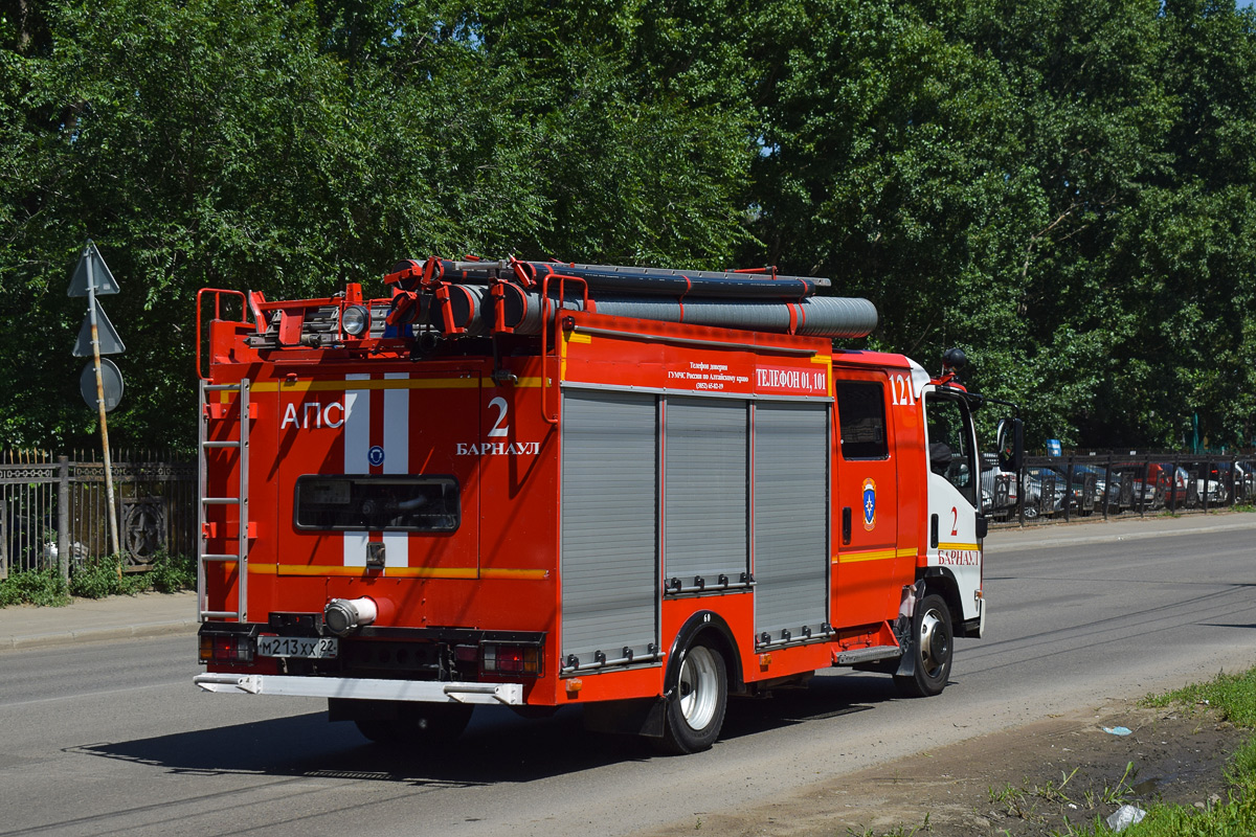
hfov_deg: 33.4
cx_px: 628
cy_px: 418
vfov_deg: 22.6
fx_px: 2093
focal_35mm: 60
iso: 100
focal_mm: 40
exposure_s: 1/800
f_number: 6.3
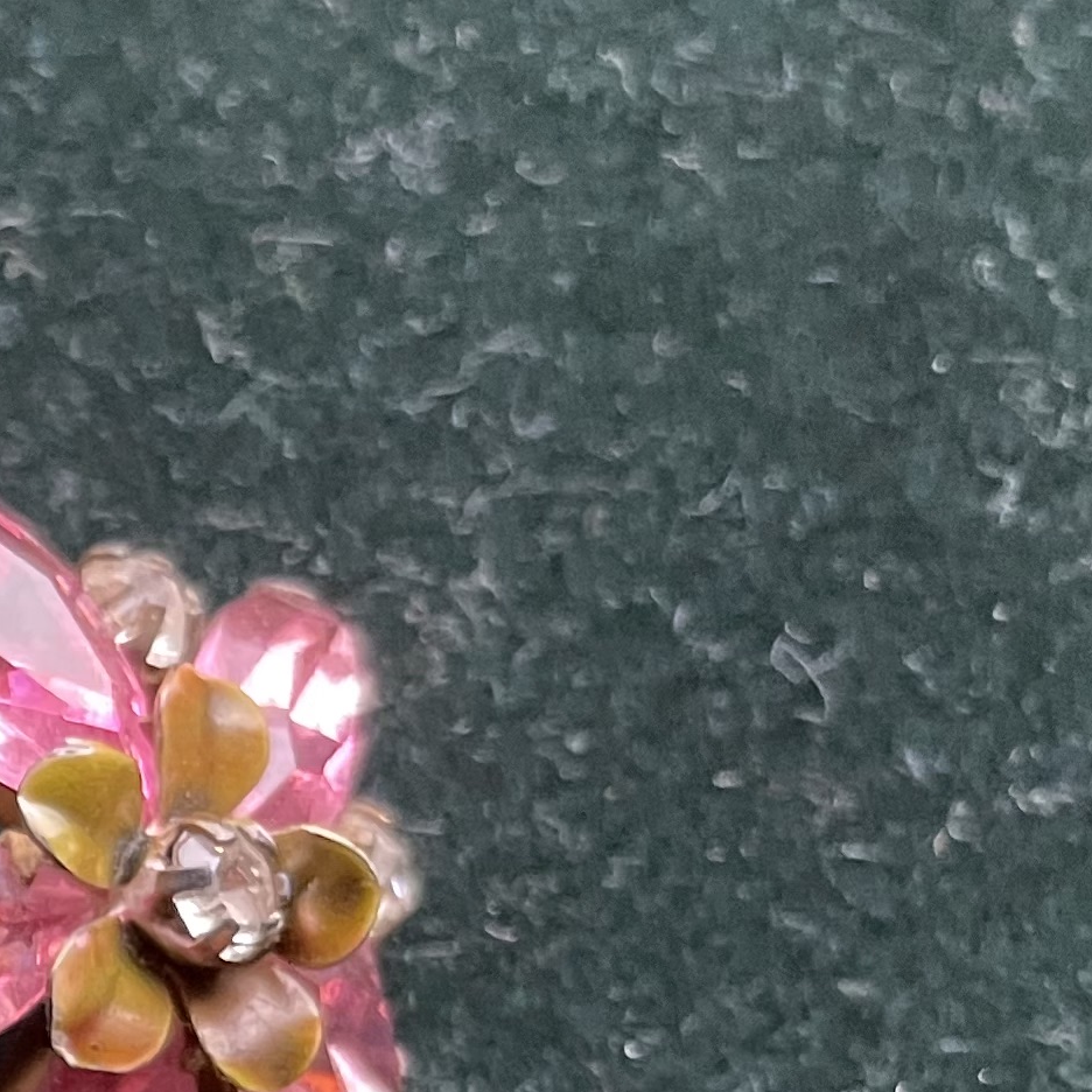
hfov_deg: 15.2
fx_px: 3533
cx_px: -880
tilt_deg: -75.8
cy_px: 1220
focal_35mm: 99
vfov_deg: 17.0
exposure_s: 1/60
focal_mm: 4.2
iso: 400
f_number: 1.6
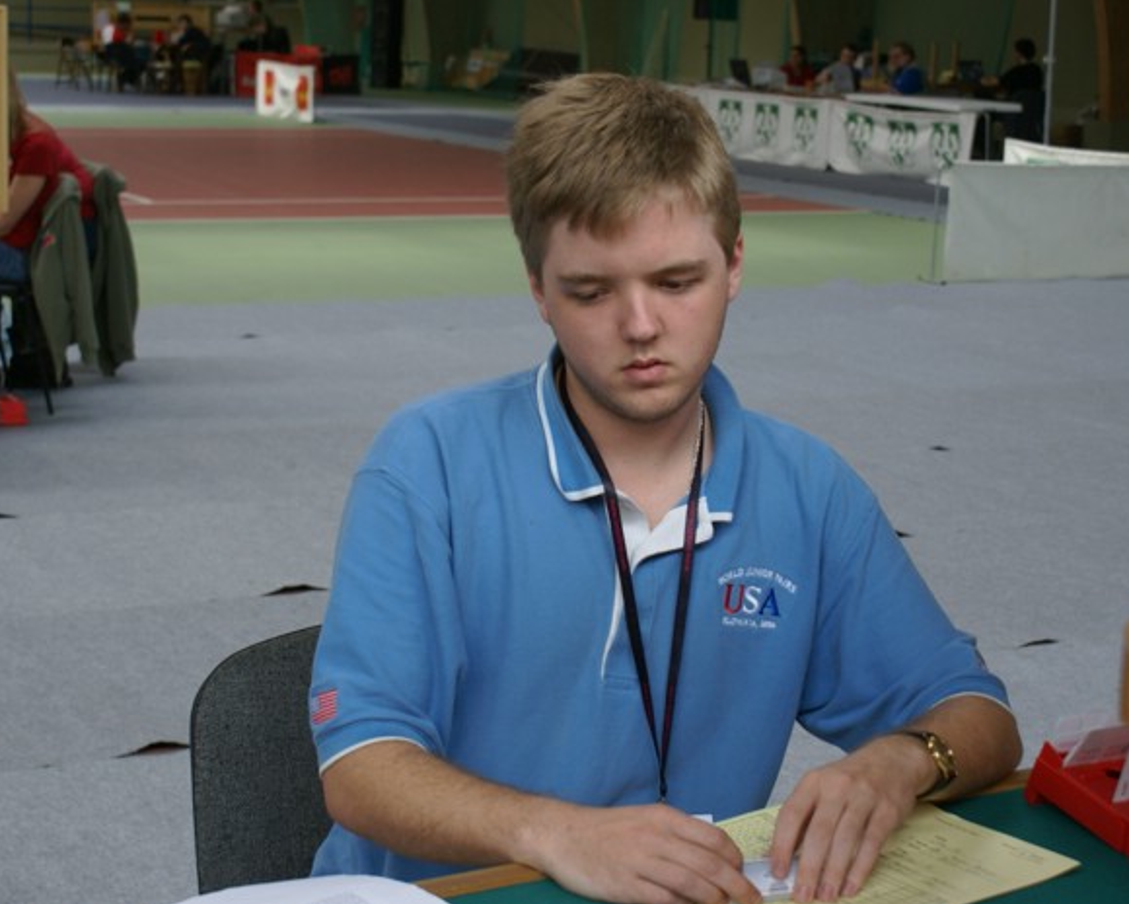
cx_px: 588
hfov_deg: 31.7
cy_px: 454
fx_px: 1990
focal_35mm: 60
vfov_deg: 25.6
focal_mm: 35
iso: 160
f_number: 5.6
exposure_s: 1/60
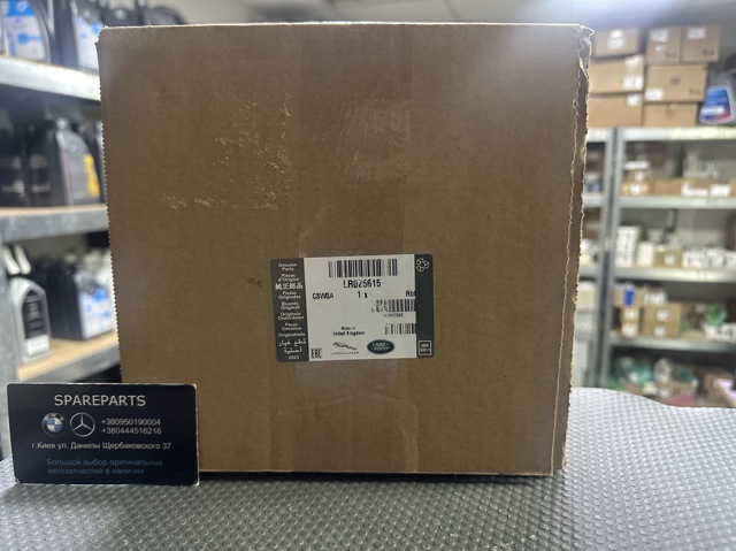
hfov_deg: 71.6
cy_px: 276
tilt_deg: -11.1
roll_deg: +0.2
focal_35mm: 24
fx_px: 510
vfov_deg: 56.8
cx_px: 368
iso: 400
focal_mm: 6.86
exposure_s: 1/60
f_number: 1.78
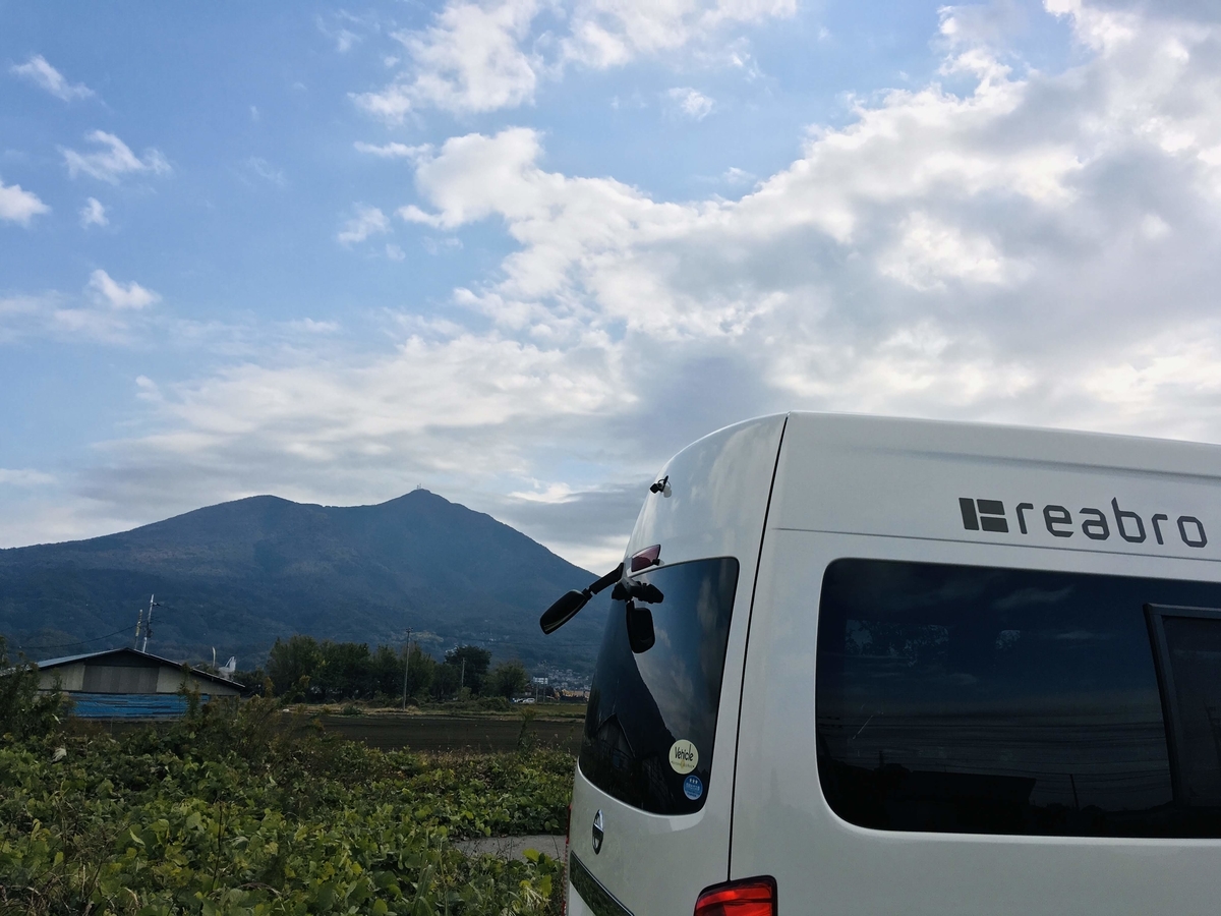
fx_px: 1023
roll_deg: -1.1
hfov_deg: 61.7
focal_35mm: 29
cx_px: 610
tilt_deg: +13.3
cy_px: 458
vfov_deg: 48.2
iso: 25
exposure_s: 1/1923
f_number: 2.2
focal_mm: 4.15
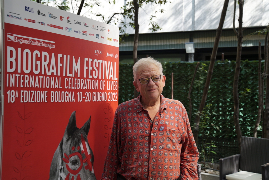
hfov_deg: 43.6
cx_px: 134
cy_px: 90
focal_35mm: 45
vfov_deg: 29.9
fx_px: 336
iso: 320
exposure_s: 1/125
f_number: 4.5
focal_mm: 45
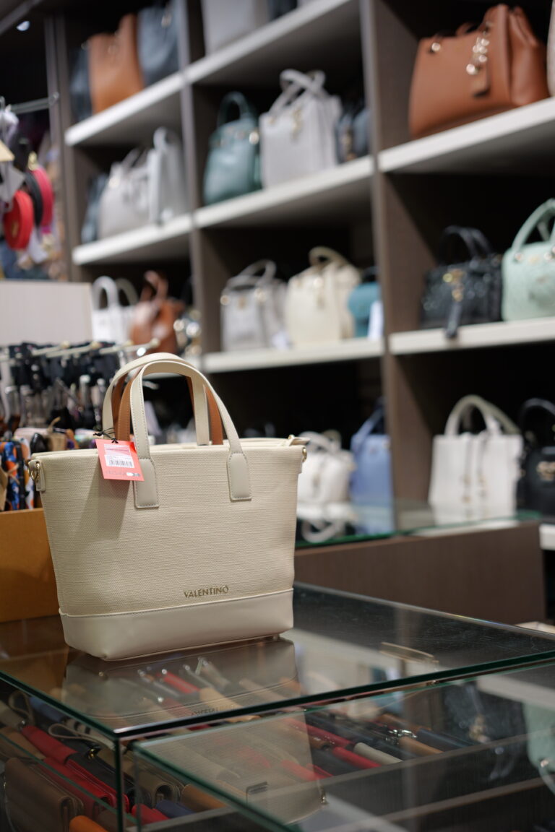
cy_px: 416
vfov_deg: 36.9
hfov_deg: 25.1
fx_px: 1249
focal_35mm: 54
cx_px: 278
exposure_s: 1/60
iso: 250
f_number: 2.8
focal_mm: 54
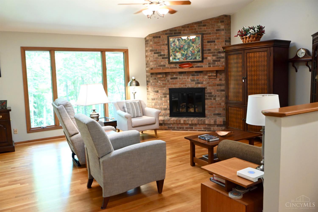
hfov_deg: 61.9
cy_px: 106
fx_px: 265
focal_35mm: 30
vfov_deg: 43.6
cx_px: 159
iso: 6400
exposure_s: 1/60
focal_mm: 30
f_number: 9
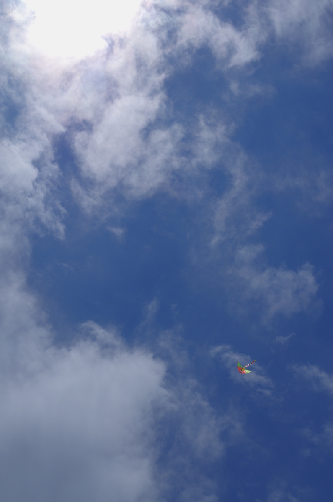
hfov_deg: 22.5
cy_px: 251
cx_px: 166
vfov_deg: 33.5
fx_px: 836
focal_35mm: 60
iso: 100
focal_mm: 40
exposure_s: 1/2500
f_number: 8
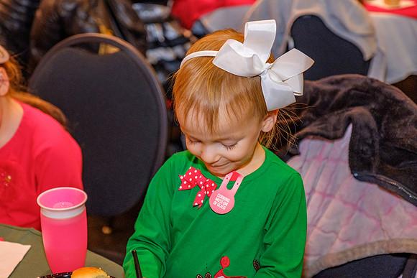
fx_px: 1005
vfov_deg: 15.8
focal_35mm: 87
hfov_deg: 23.4
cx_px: 182
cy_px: 121
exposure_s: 1/125
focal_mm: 51.6
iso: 1600
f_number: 2.8
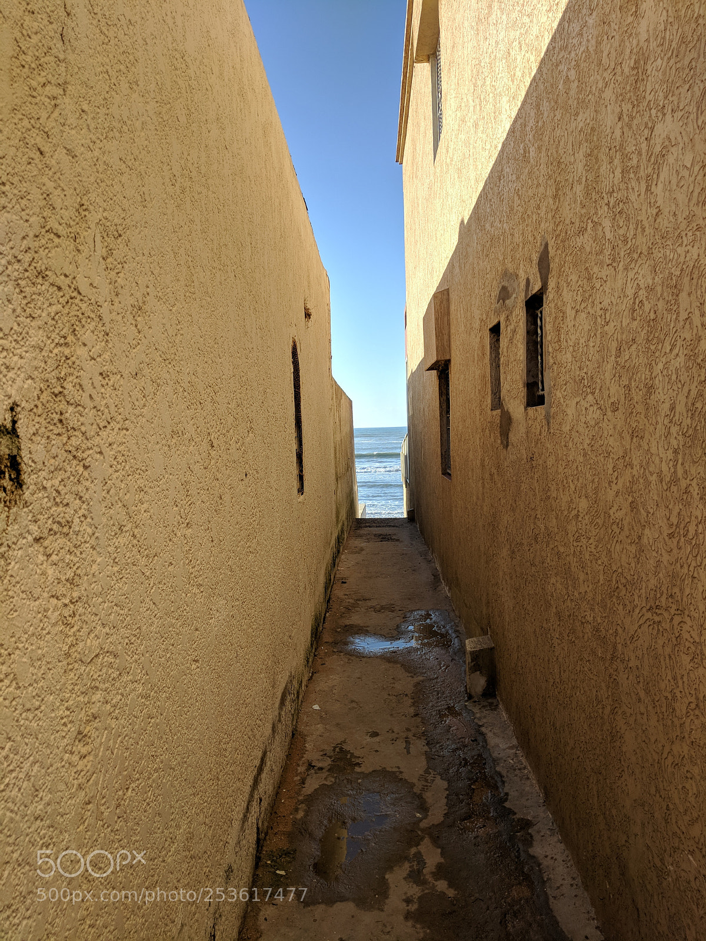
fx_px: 707
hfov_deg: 53.1
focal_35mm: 26
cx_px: 353
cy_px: 470
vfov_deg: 67.3
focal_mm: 4.67
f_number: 2
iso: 51
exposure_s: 1/1433
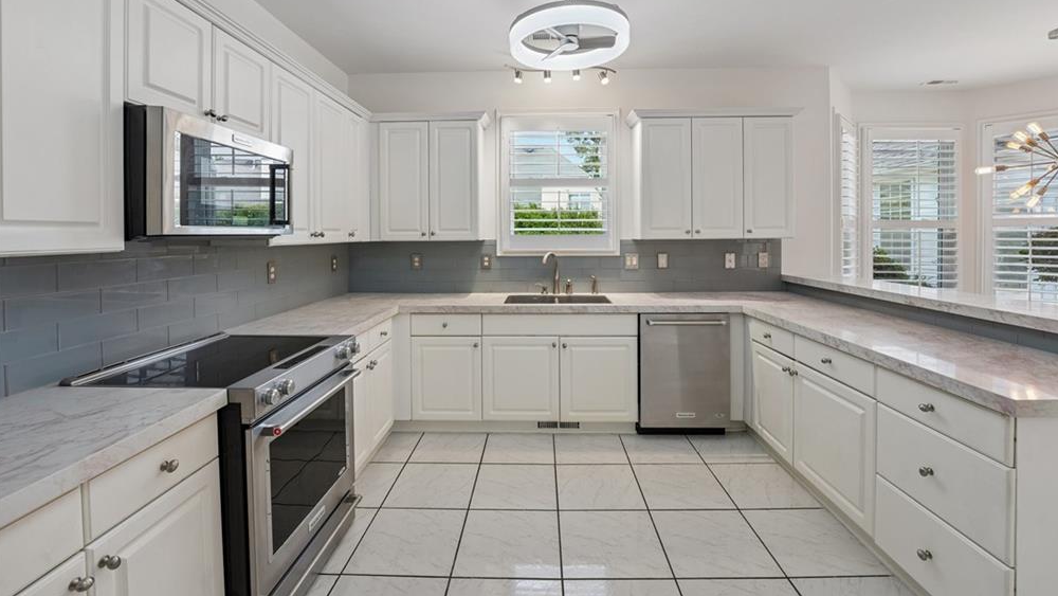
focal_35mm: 15
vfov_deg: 70.0
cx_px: 535
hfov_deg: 103.0
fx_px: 421
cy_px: 246
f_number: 8
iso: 100
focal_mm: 14
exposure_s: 1/8
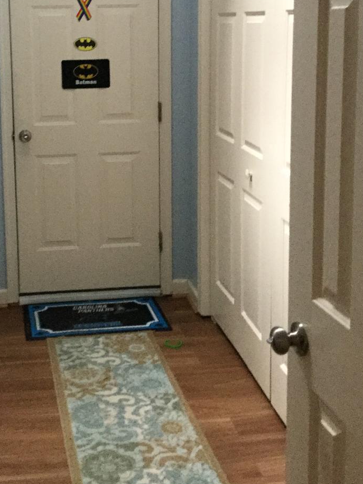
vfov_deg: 36.1
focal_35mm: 52
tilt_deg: -7.7
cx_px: 91
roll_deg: +2.1
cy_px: 127
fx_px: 727
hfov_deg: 27.6
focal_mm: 3.3
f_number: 2.4
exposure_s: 1/30
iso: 200
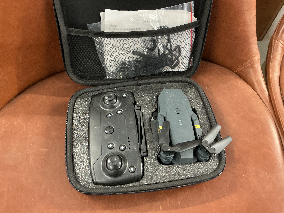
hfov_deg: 61.7
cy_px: 106
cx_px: 142
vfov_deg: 48.2
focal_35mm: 29
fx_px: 238
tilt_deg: -59.1
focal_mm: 3
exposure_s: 1/33
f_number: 1.8
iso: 250
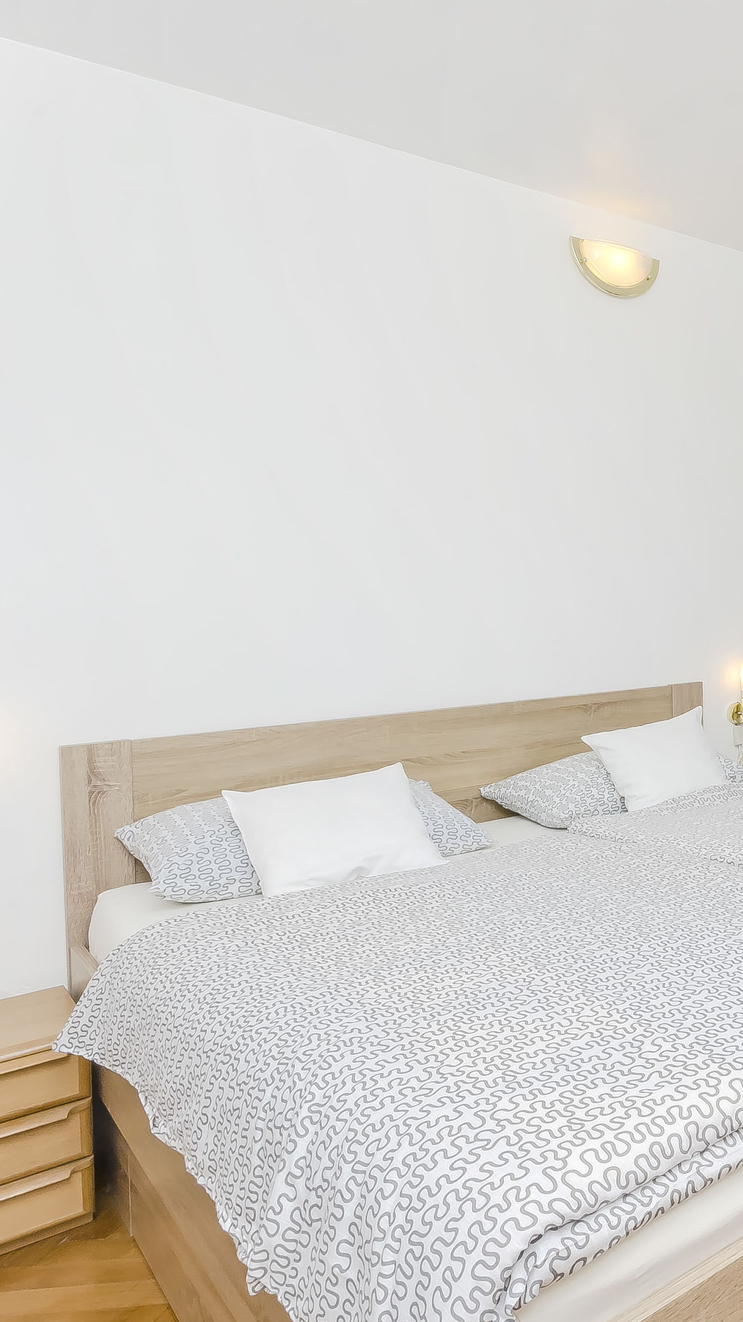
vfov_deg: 70.2
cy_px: 680
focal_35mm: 27
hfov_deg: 32.8
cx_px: 954
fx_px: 939
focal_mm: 11
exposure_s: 1/200
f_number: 13
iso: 250
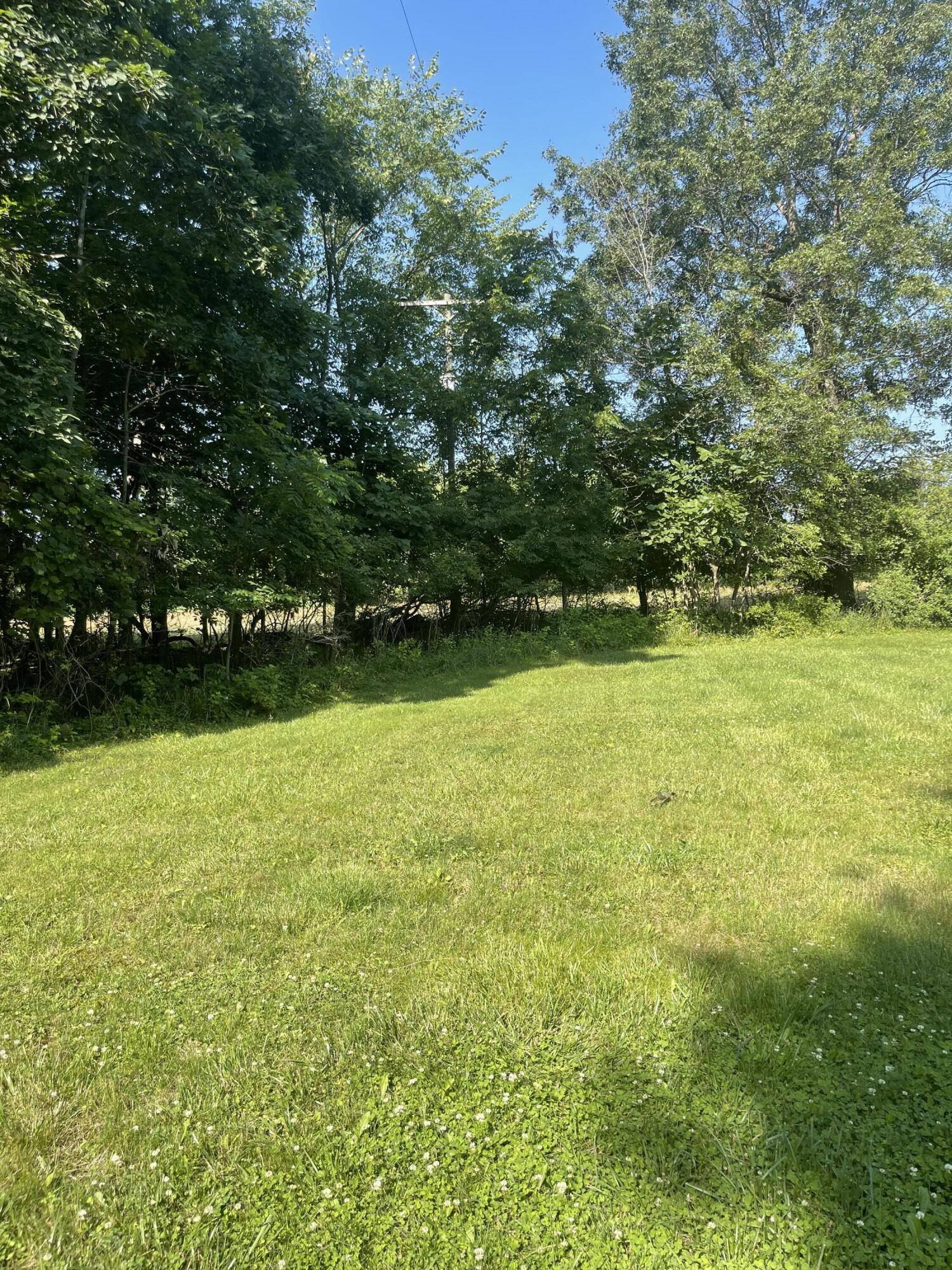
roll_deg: +2.4
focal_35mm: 26
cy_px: 635
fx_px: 953
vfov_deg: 67.3
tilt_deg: -2.8
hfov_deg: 53.1
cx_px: 476
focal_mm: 5.1
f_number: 1.6
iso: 32
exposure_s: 1/1152
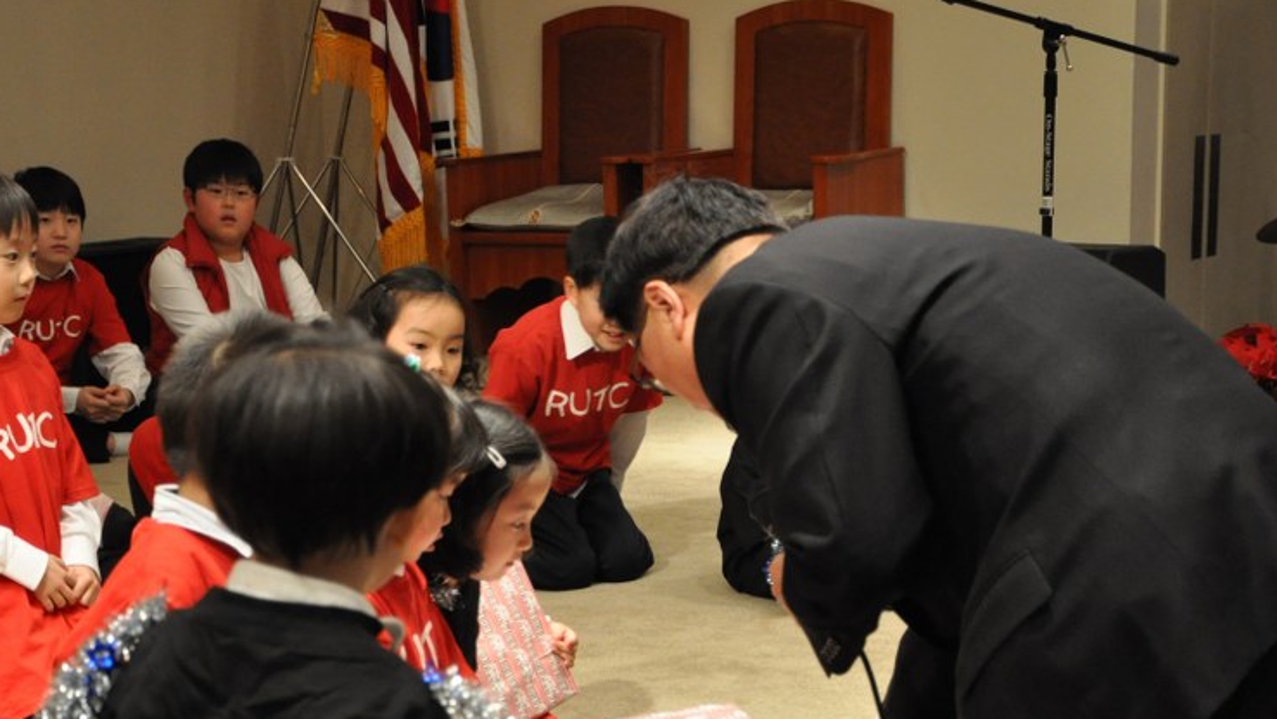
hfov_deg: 24.5
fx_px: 2946
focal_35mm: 87
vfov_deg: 13.9
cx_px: 643
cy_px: 551
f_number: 4.5
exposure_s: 1/60
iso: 1600
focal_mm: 40
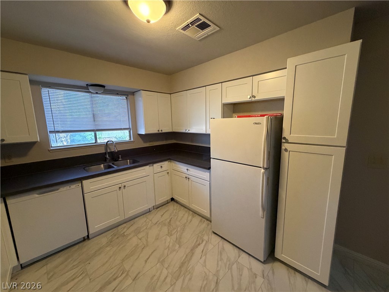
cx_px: 194
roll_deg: +1.0
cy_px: 146
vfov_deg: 85.7
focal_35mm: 14
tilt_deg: -8.7
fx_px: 157
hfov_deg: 102.1
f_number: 2.2
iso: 500
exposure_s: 1/60
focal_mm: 2.22
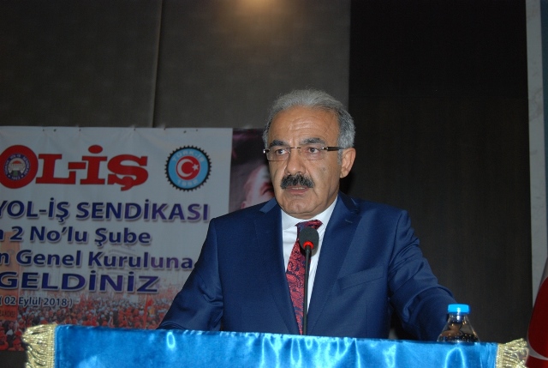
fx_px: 869
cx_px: 274
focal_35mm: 57
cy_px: 184
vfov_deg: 23.9
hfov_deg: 35.0
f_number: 4.8
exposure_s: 1/60
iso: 400
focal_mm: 38
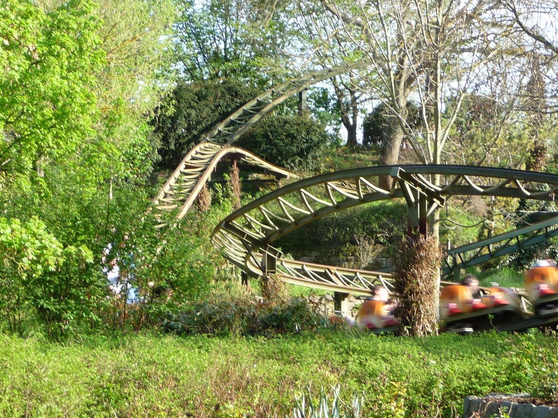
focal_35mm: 104
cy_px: 209
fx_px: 1676
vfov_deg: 14.2
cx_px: 279
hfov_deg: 18.9
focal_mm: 10.5
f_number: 4.5
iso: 100
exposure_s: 1/100
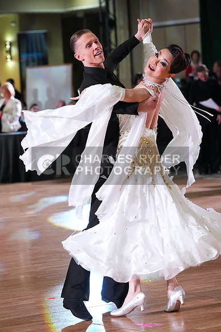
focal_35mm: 164
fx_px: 1509
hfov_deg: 8.4
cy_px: 166
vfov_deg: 12.5
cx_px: 110
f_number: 5.6
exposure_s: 1/400
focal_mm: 164
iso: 10000
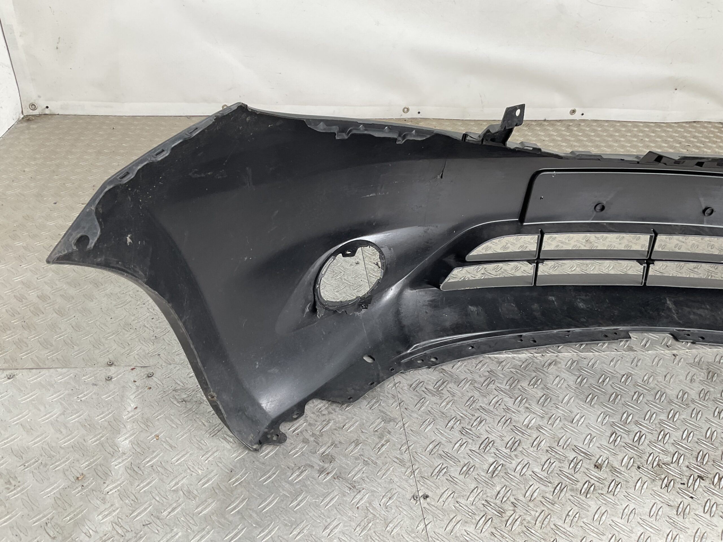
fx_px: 606
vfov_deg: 48.2
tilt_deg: -33.3
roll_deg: -6.7
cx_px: 362
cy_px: 271
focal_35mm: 29
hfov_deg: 61.7
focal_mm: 3
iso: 20
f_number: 1.8
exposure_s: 1/100
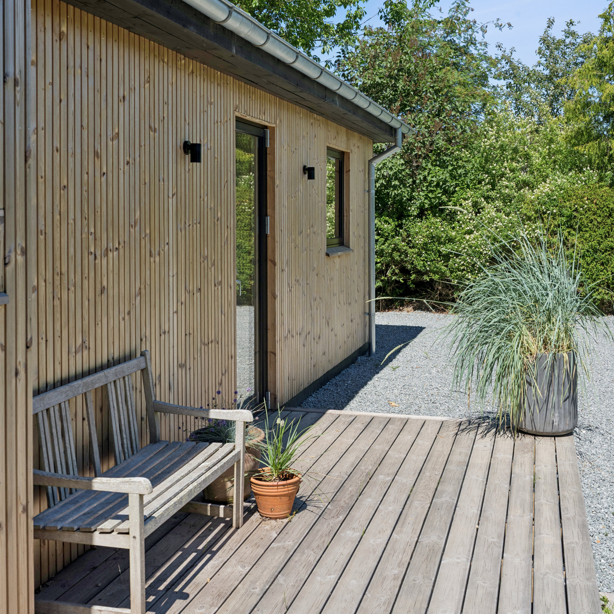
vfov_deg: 41.7
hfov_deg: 41.9
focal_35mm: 40
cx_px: 309
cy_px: 248
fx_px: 803
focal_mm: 31
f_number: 5.6
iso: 200
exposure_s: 1/1000
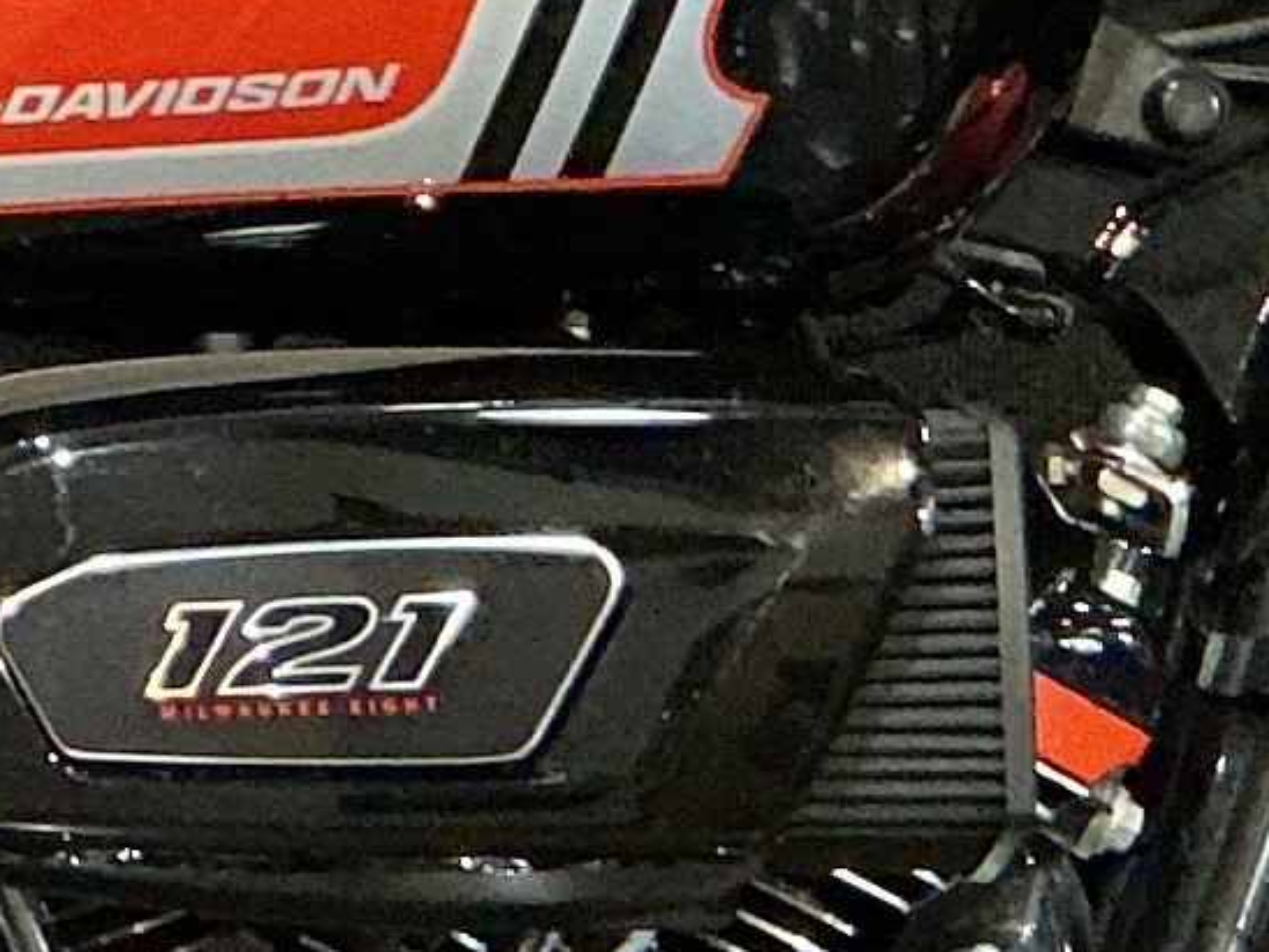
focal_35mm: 206
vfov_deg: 7.1
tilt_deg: -4.7
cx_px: -505
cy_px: -452
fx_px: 7552
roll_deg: +0.1
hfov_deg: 9.4
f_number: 1.8
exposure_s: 1/60
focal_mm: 3
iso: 250
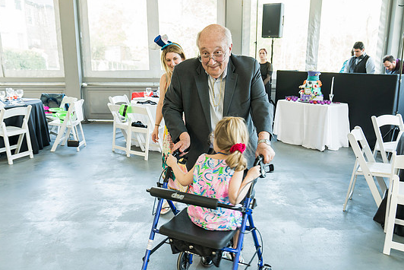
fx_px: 337
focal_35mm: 30
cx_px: 215
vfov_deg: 43.6
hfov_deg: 61.9
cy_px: 138
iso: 1250
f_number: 4
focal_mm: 26
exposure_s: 1/100
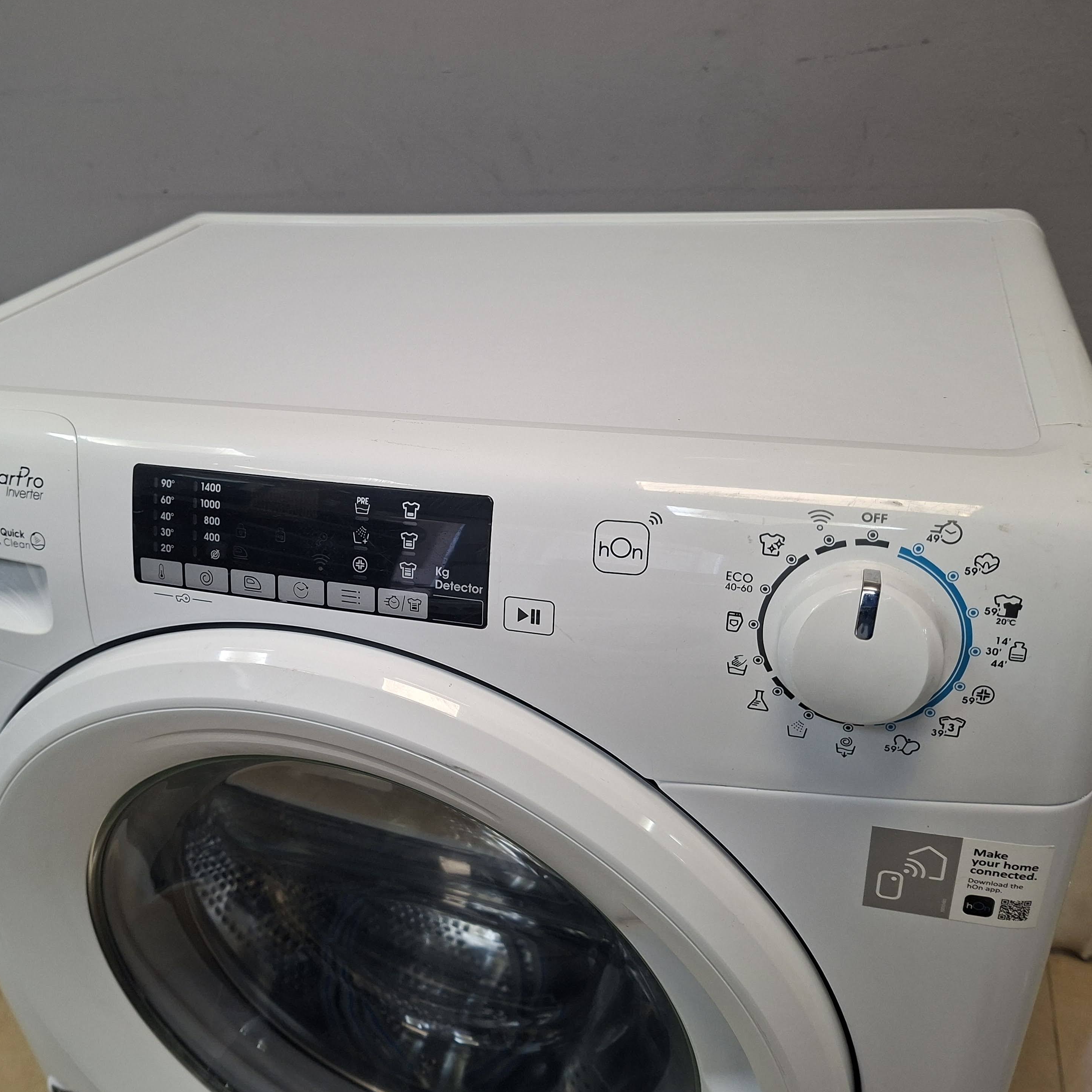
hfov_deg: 56.7
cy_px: 547
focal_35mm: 28
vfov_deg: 57.3
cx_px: 419
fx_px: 999
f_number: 1.8
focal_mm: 5.54
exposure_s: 1/100
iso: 200
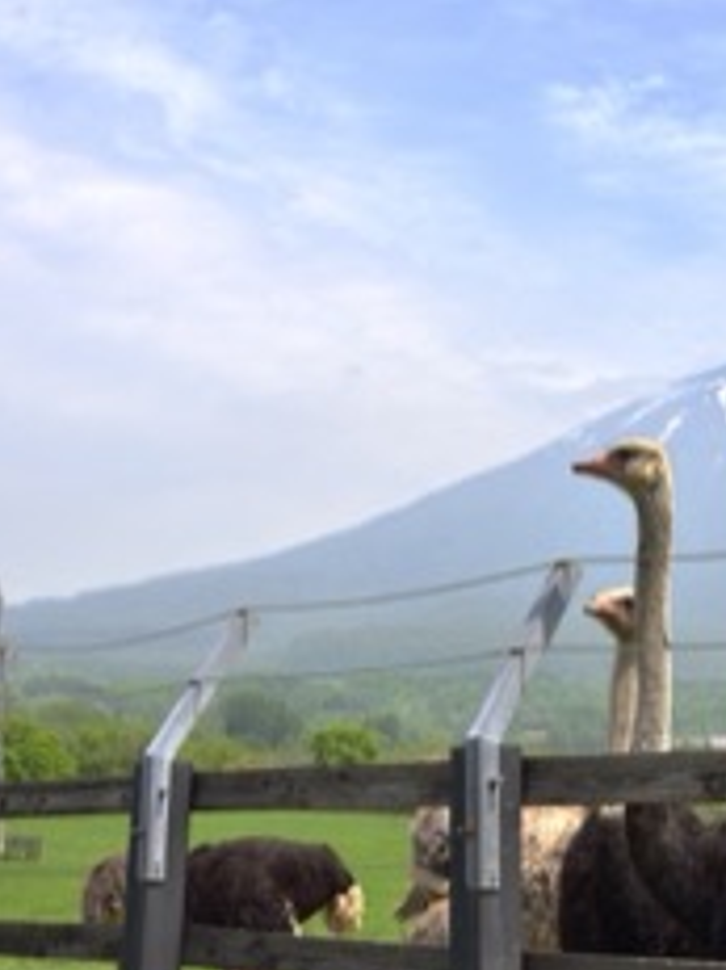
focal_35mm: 70
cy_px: 529
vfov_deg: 27.8
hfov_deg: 19.8
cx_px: 864
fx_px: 1959
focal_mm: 35
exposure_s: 1/400
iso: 100
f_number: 8
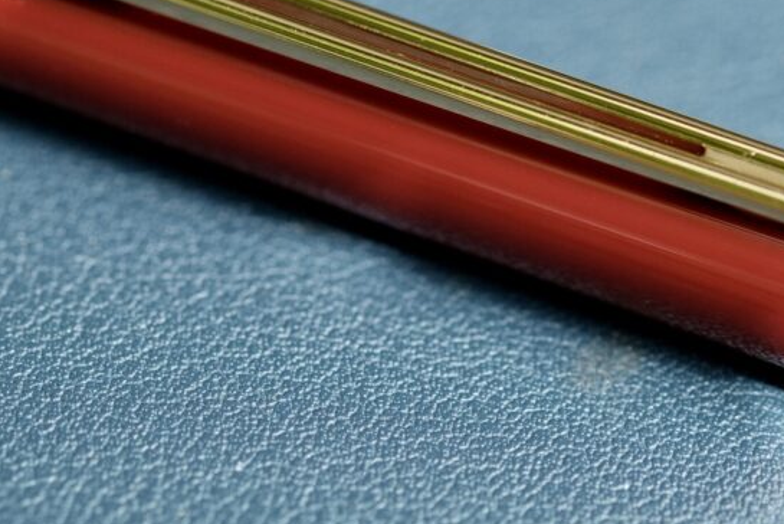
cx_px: 365
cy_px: 55
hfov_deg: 12.2
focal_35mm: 169
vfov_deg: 8.1
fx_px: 3682
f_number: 3.2
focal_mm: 60
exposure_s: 1/500
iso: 1000
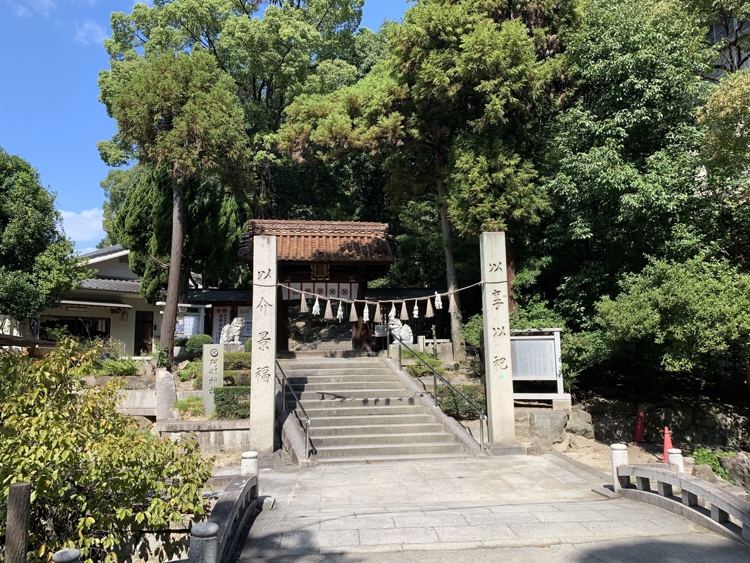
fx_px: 563
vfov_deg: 53.1
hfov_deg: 67.3
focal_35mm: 26
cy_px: 282
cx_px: 375
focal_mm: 4.25
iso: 25
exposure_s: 1/1235
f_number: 1.8
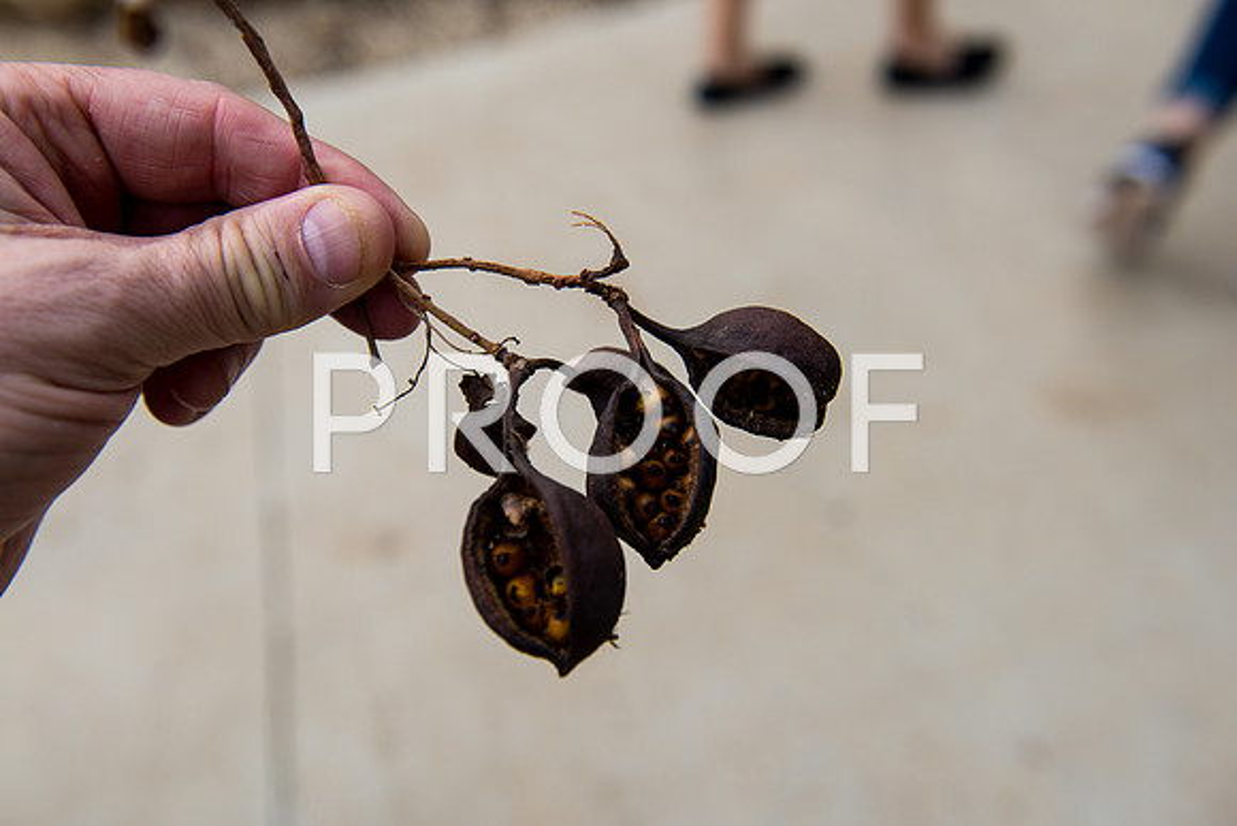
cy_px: 413
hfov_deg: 50.7
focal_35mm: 38
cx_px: 618
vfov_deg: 35.1
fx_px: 1306
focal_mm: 38
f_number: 3.5
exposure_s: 1/400
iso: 100
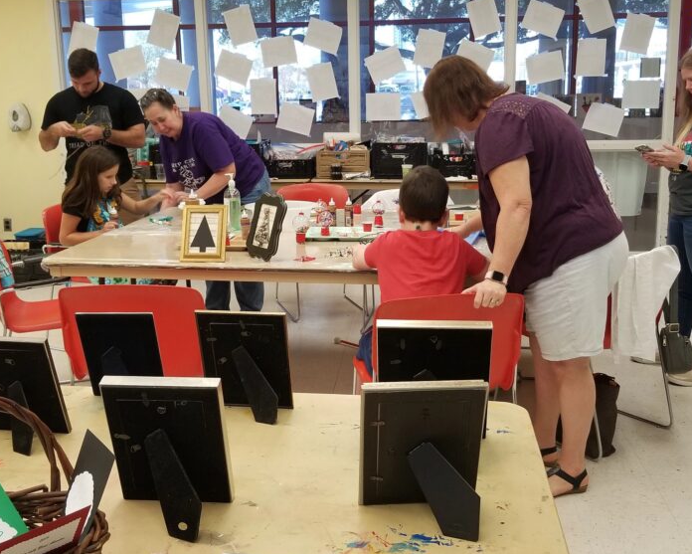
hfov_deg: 62.2
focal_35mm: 28
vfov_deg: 51.5
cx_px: 367
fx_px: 574
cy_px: 277
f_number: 1.7
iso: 160
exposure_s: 1/60
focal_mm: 4.25
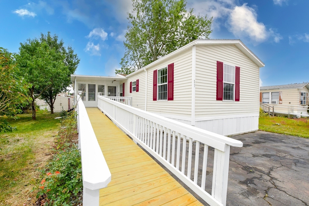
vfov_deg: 77.3
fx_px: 129
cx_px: 154
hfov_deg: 100.4
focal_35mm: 15
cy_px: 103
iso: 1000
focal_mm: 10
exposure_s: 1/500
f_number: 8
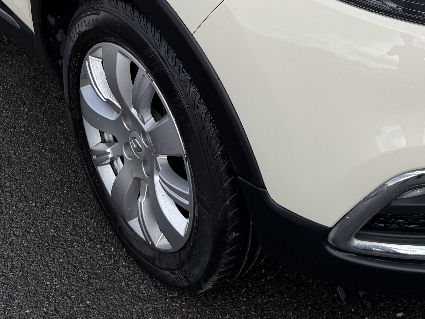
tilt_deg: -19.1
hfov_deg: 29.3
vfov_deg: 20.9
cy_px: -72
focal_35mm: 65
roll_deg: +1.5
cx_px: 324
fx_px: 798
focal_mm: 6.76
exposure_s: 1/4167
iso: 80
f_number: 1.78
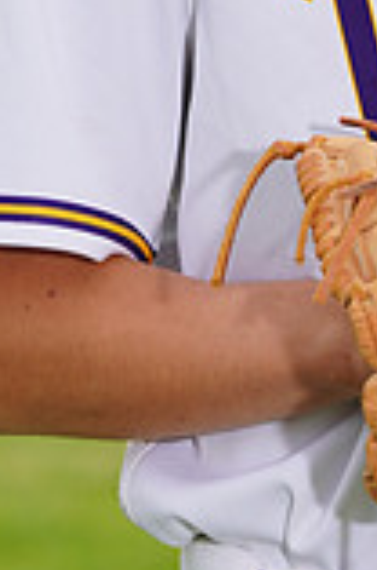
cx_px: 509
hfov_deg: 1.6
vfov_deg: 2.3
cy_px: -211
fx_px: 13915
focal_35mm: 882
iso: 160
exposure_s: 1/250
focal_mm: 238
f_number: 9
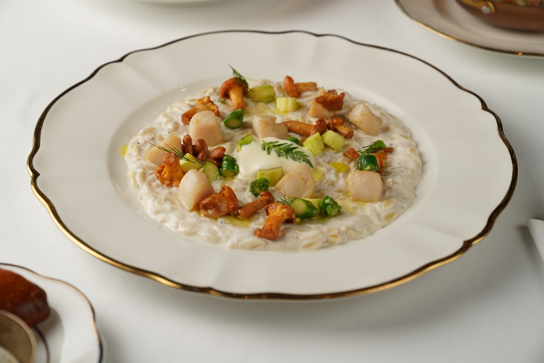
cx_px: 272
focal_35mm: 70
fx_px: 1058
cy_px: 182
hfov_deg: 28.8
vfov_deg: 19.5
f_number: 5.6
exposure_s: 1/125
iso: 400
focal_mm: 70
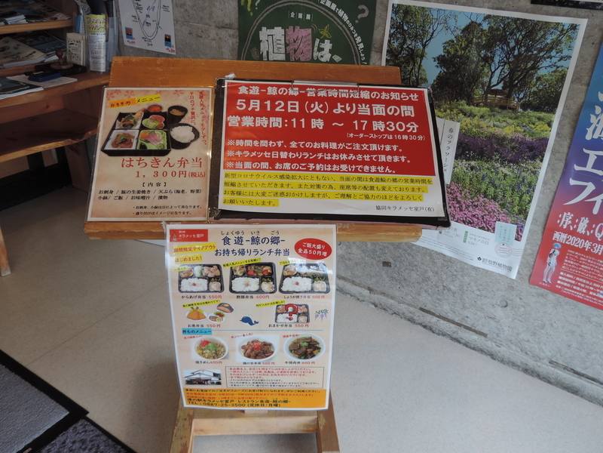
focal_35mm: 30
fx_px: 523
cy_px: 226
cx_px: 302
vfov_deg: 46.8
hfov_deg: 60.0
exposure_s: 1/100
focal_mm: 5.3
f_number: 3.1
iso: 80
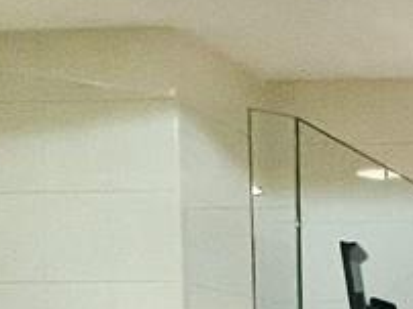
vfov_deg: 13.3
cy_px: 510
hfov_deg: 15.1
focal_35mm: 103
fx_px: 1227
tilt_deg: -2.9
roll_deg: -0.5
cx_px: 851
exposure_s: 1/120
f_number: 1.8
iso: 200
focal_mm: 1.57
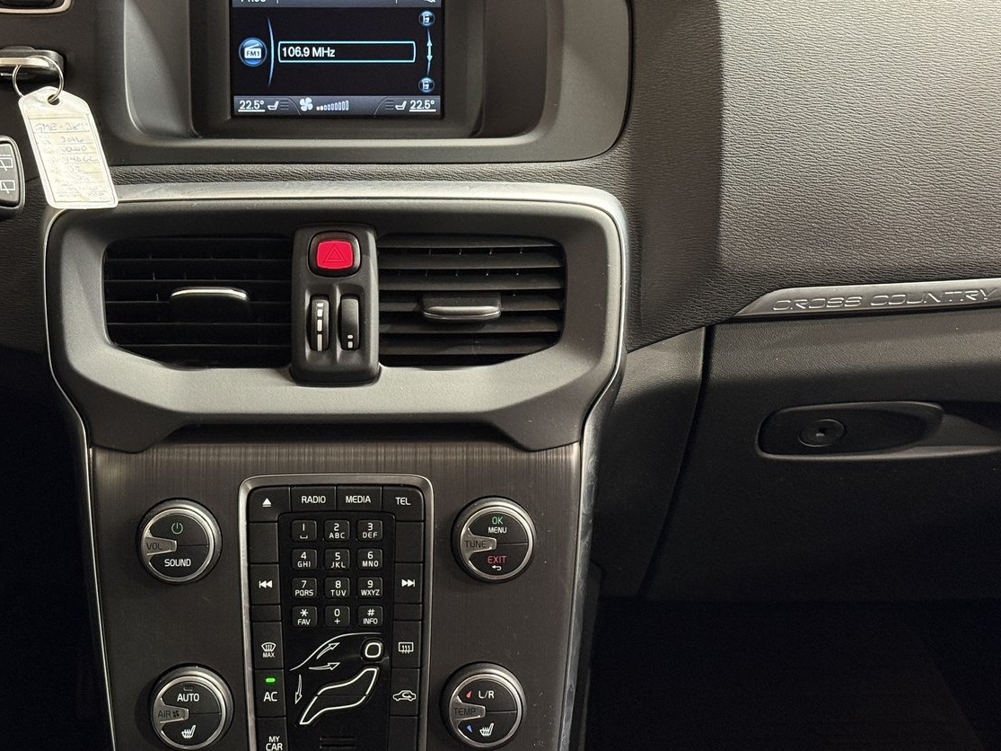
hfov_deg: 31.1
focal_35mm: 62
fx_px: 1793
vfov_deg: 23.6
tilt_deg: -20.0
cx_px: 375
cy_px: 326
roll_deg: +0.5
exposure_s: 1/33
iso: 320
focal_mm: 6.76
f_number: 1.78
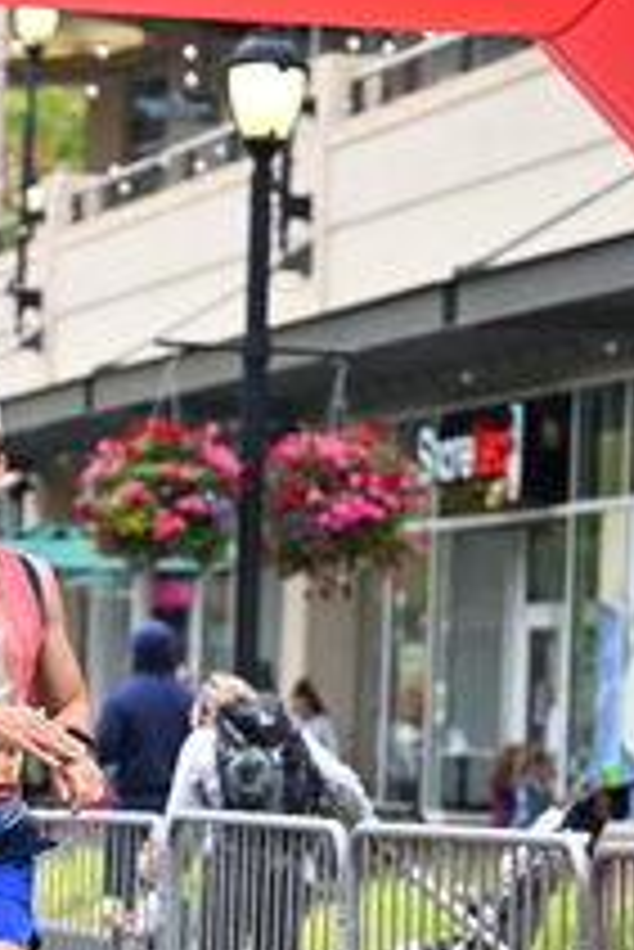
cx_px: 34
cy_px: 707
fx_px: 5222
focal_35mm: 198
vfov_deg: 10.4
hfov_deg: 6.9
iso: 1250
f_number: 2.8
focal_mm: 76
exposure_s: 1/2000
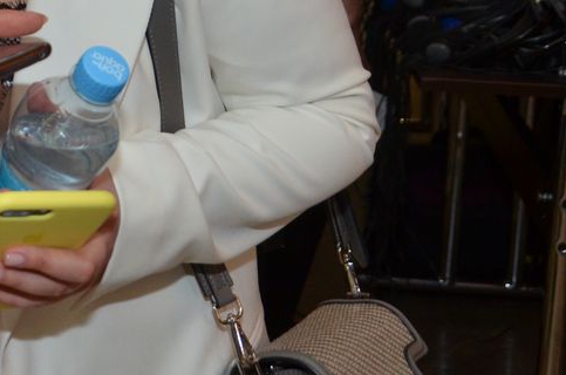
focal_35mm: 113
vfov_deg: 11.7
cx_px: -177
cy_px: -113
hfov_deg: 17.0
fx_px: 1773
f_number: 4
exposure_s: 1/160
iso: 800
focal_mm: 26
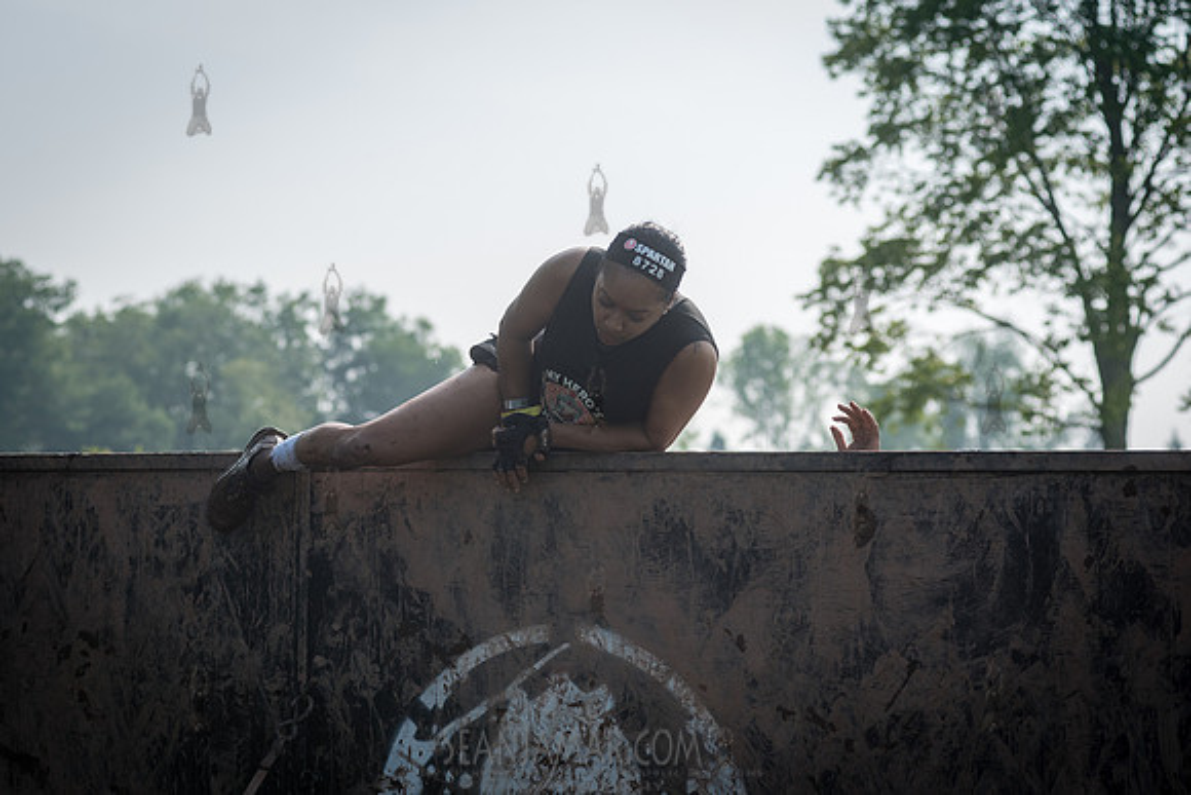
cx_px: 541
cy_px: 429
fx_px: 3240
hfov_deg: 20.8
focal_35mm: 98
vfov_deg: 14.0
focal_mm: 86
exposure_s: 1/2000
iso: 250
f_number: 4.5
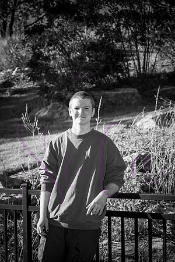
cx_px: 88
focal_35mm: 80
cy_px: 131
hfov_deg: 17.1
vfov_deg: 25.4
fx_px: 583
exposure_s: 1/500
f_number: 8
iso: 400
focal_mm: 80
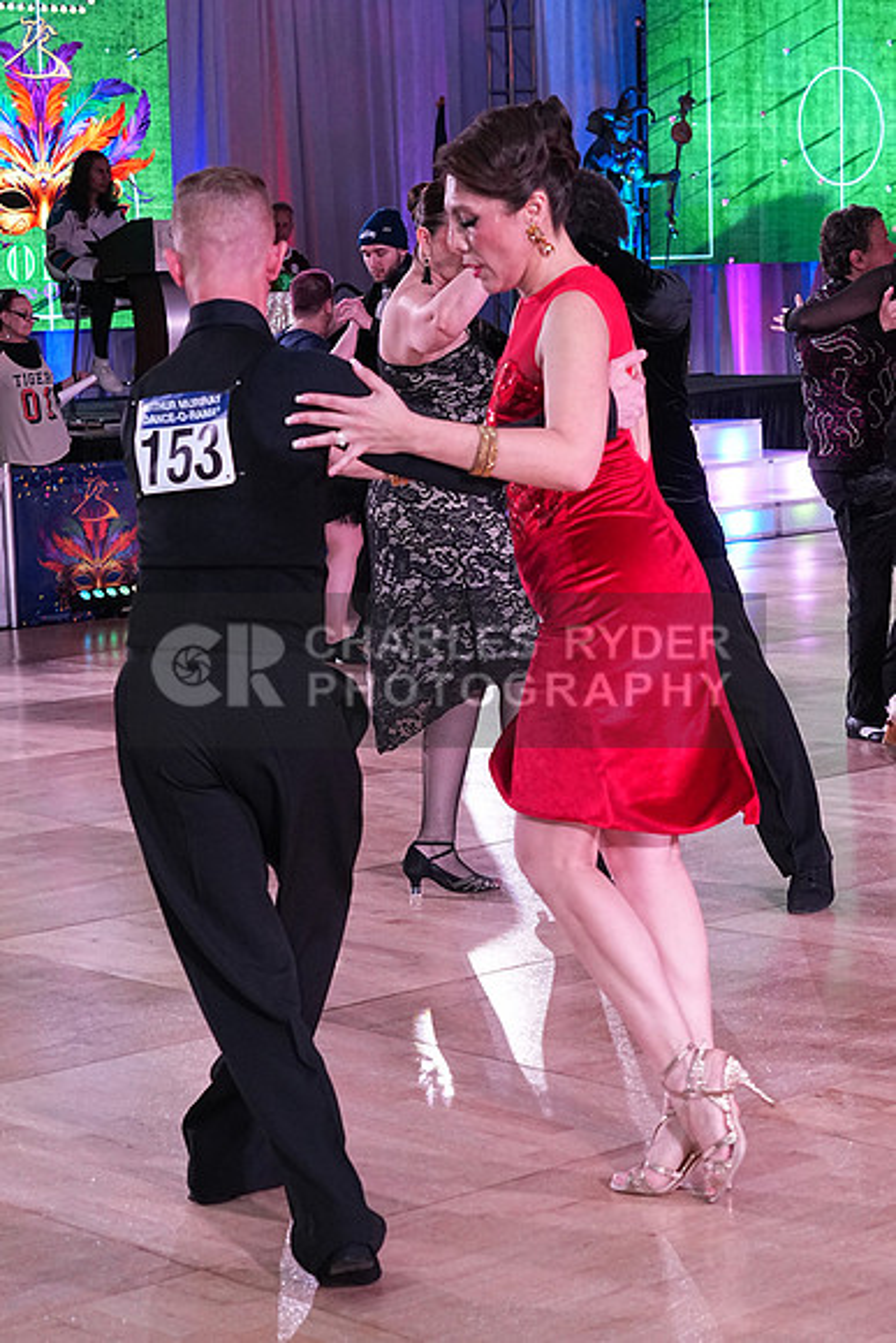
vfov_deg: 26.0
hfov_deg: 17.5
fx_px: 2910
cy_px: 672
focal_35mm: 78
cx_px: 448
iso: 2500
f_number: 6.3
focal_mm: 52
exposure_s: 1/320
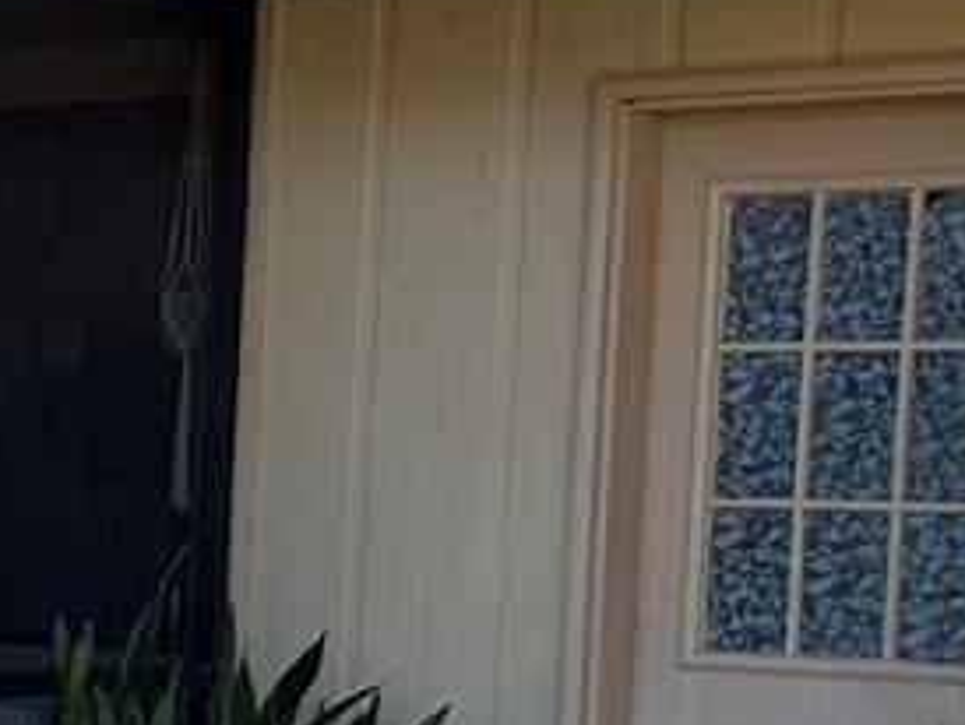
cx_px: -1085
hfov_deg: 12.2
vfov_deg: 10.5
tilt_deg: -5.3
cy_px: 771
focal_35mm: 140
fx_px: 3906
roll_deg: -0.9
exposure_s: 1/355
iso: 80
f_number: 1.78
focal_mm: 6.86
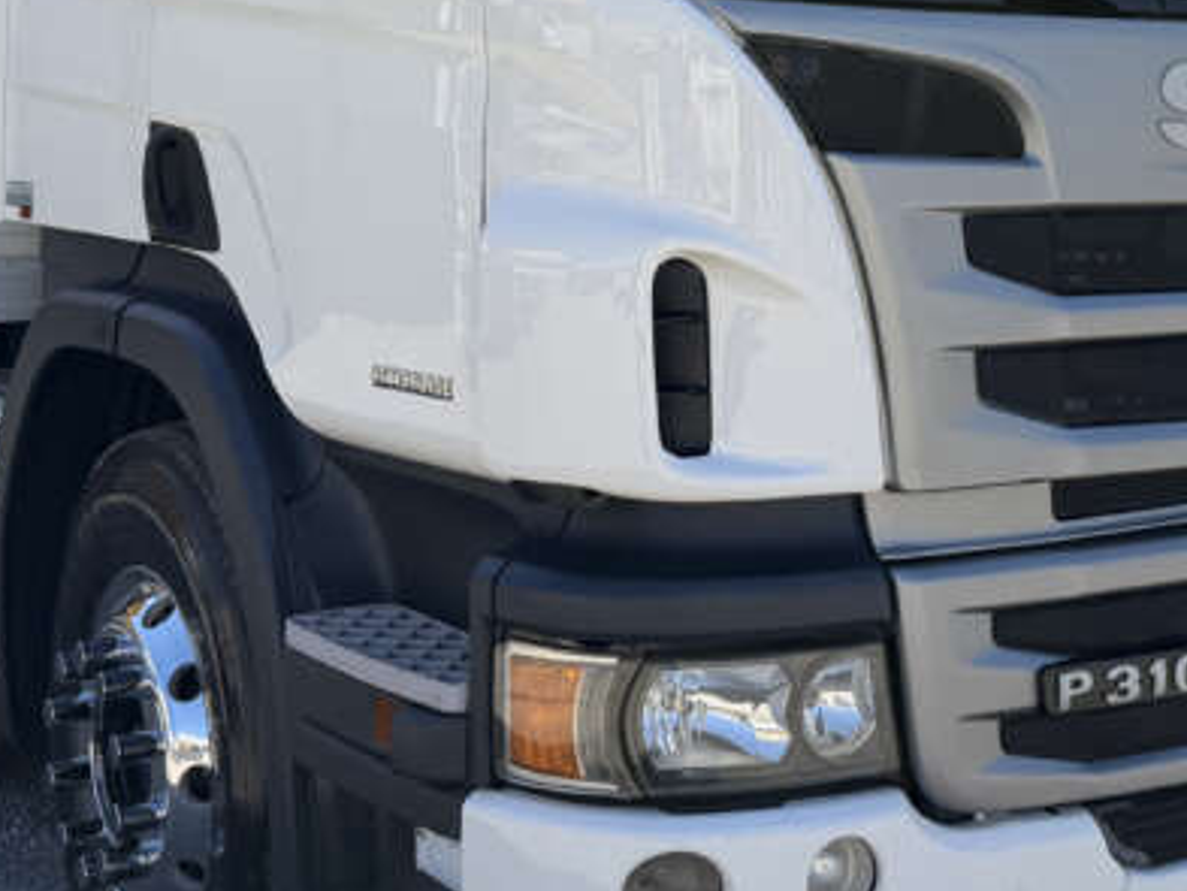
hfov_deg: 29.3
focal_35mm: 66
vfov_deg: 21.7
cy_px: 69
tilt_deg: +0.0
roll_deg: +1.2
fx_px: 2264
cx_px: 695
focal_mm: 6.76
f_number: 1.78
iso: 80
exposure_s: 1/2703
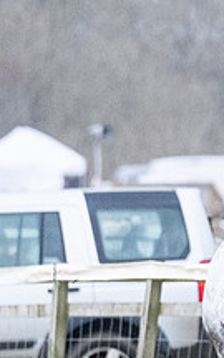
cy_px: 424
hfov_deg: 0.9
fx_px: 14153
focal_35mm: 1449
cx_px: 508
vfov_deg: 1.5
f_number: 4
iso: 1600
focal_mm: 190
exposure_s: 1/1000
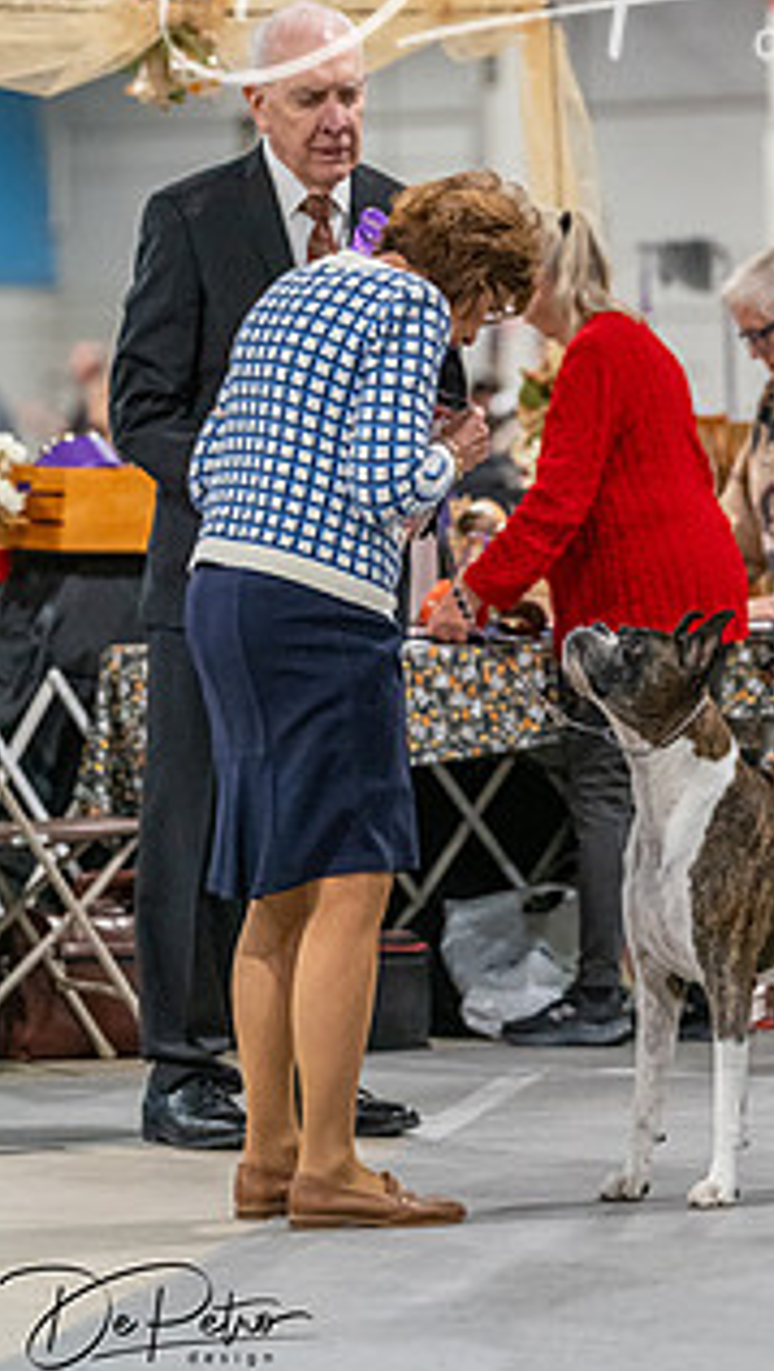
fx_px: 9022
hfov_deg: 4.9
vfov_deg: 8.7
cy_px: 467
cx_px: 644
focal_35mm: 248
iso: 6400
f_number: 3.5
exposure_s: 1/250
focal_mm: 167
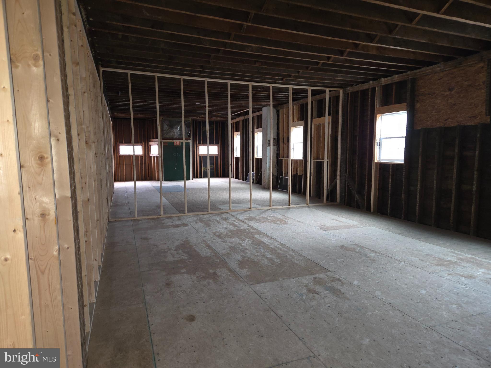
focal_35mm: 23
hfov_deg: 73.9
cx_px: 246
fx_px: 326
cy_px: 184
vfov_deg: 58.9
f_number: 1.8
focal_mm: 5.4
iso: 200
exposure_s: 1/12
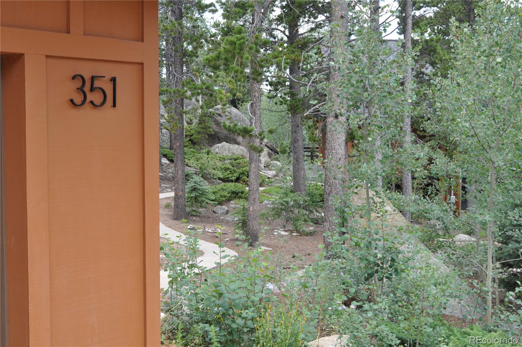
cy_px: 174
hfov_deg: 37.9
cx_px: 261
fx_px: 760
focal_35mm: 52
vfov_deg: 25.7
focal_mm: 35
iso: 200
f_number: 8
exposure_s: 1/60
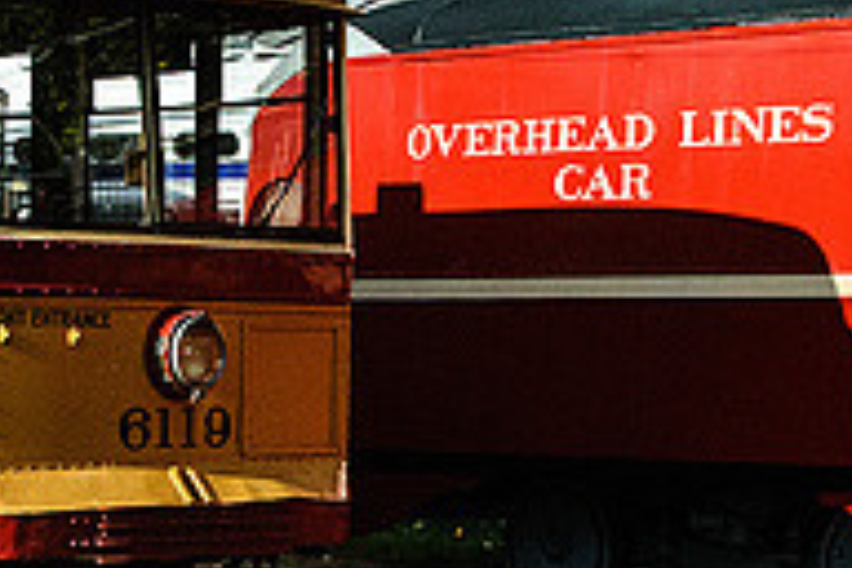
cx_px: 417
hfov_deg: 15.6
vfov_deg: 10.4
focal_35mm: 132
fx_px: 3112
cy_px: 191
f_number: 8
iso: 400
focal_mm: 29
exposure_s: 1/750
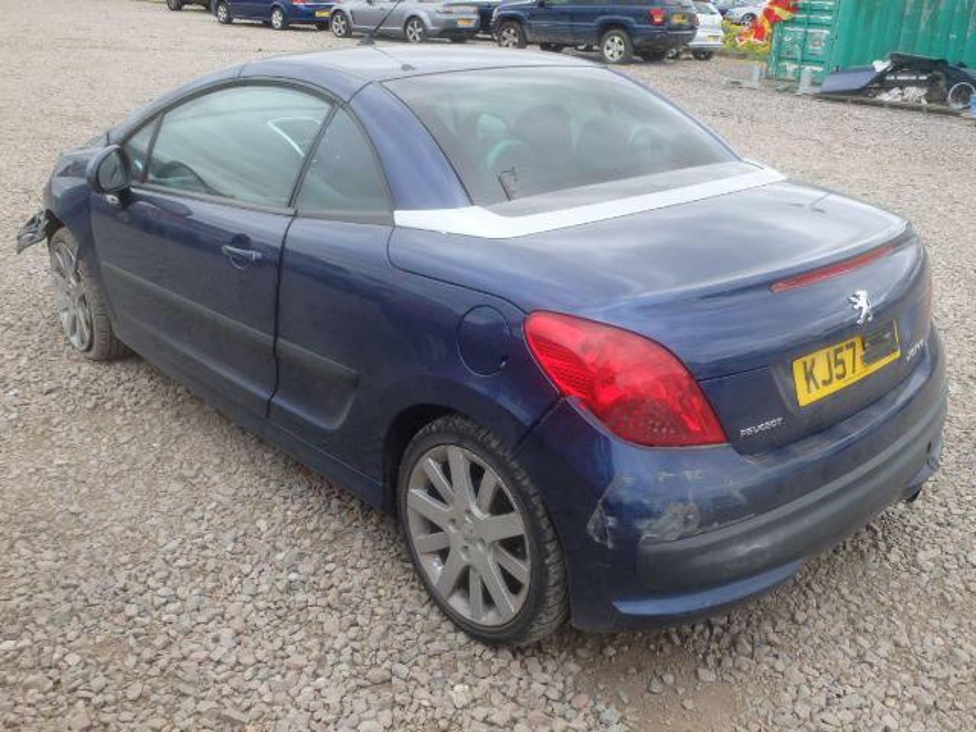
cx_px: 488
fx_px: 959
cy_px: 366
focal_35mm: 34
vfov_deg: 41.8
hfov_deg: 54.0
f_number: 4.4
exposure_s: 1/100
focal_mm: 6.1
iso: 125
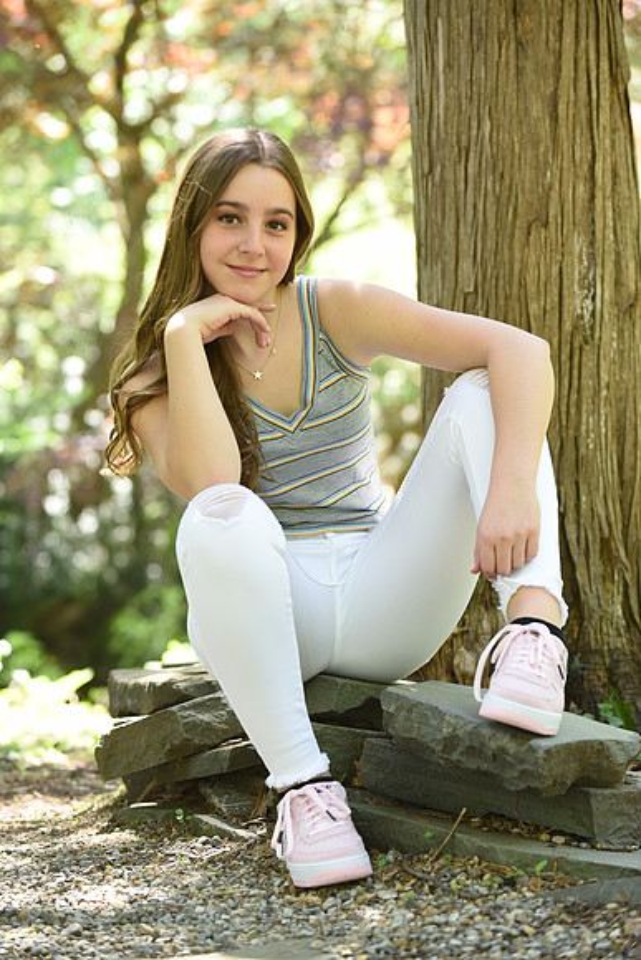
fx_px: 3336
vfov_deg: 16.4
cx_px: 320
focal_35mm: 125
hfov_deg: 11.0
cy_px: 480
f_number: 5
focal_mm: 125
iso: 640
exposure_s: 1/200
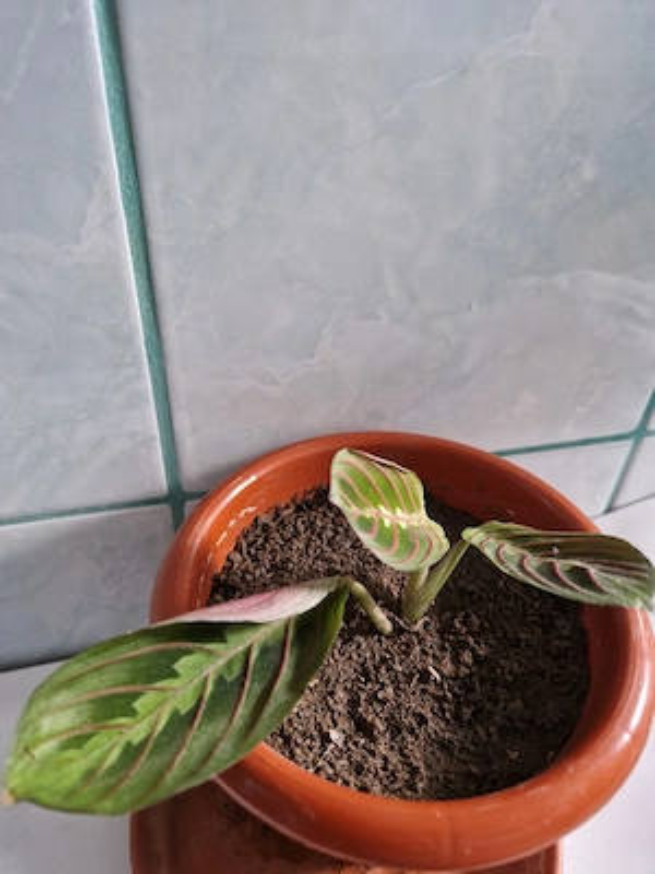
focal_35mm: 23
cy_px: 437
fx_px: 580
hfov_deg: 58.9
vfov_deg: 73.9
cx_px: 328
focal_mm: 5.4
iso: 500
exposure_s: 1/33
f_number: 1.8
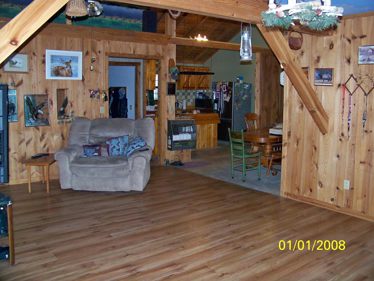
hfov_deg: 55.4
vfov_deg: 42.9
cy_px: 140
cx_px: 187
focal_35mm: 33
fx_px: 357
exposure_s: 1/30
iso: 200
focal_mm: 5.85
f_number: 2.8
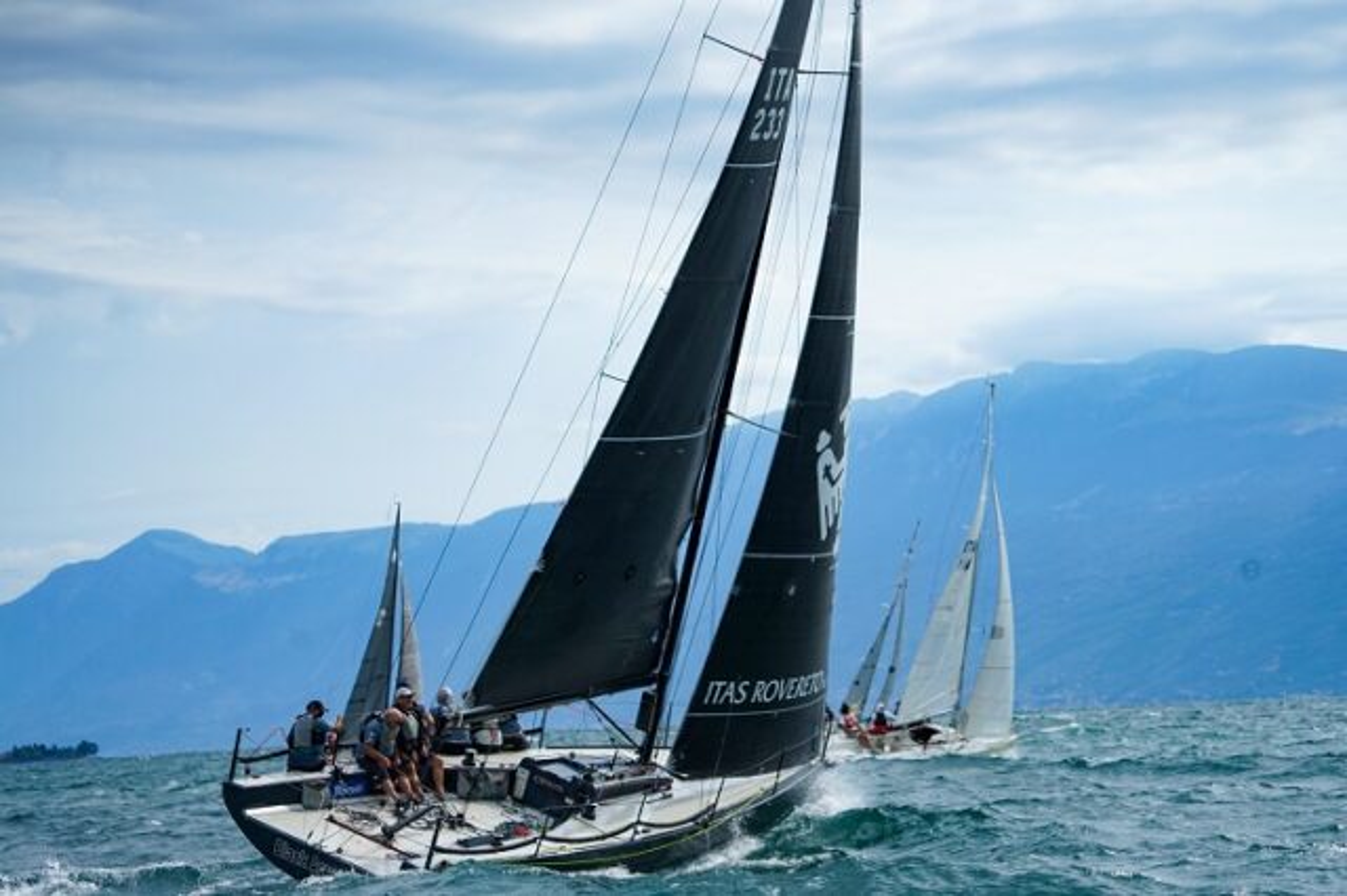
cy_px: 448
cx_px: 674
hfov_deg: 20.6
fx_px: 3702
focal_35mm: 99
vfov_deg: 13.8
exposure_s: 1/4000
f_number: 5
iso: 500
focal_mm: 99
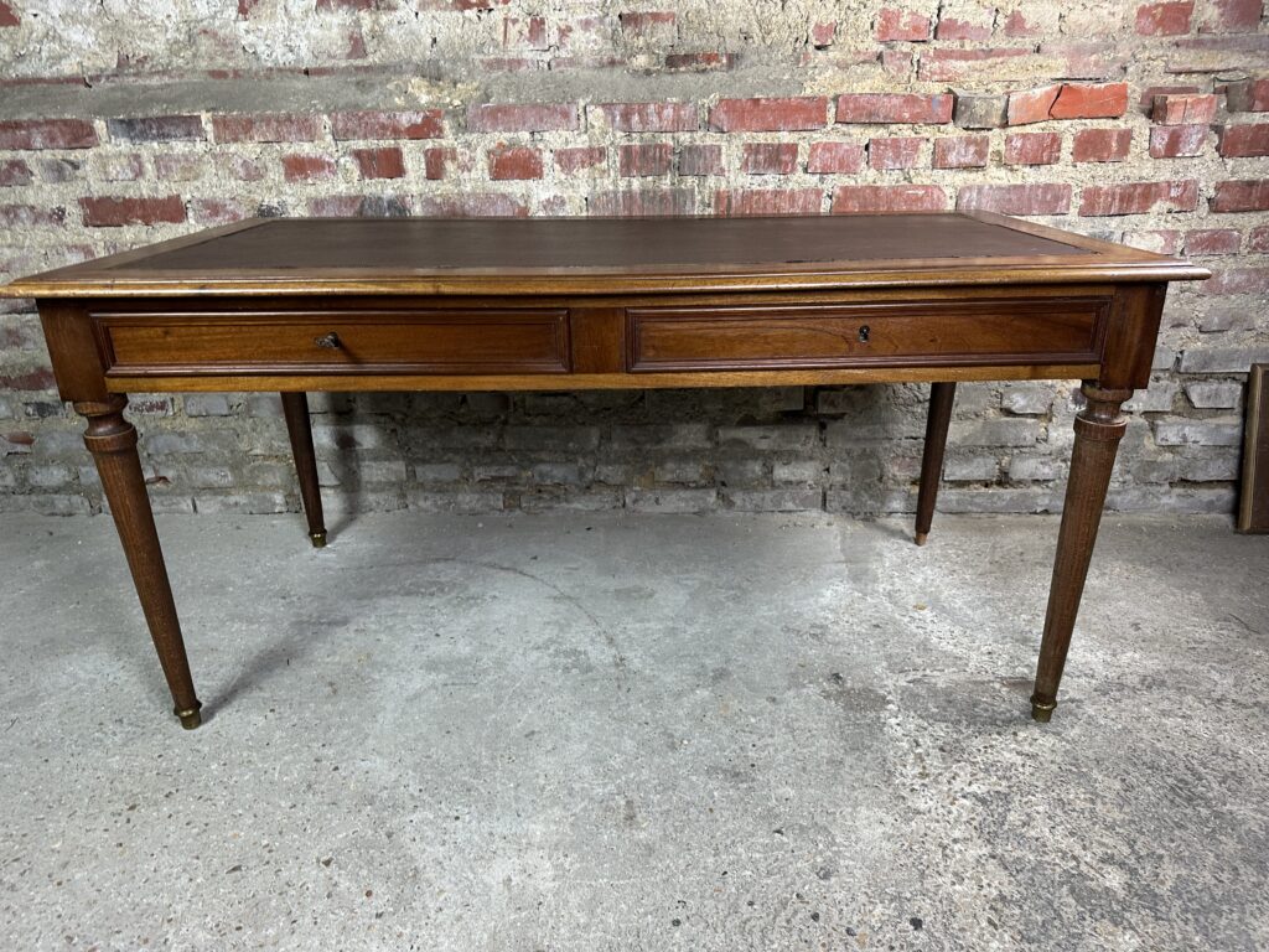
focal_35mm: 24
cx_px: 634
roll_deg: +0.7
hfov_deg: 71.6
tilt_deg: -22.5
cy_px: 476
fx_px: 880
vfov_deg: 56.8
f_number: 1.78
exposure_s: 1/50
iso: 160
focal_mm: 6.86
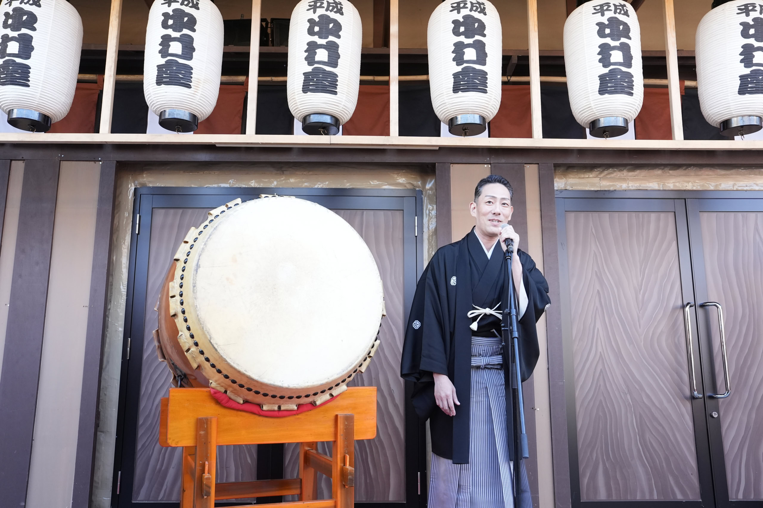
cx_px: 382
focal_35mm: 30
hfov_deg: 61.9
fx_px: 636
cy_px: 254
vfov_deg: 43.6
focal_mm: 30
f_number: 5.6
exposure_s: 1/320
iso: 2000
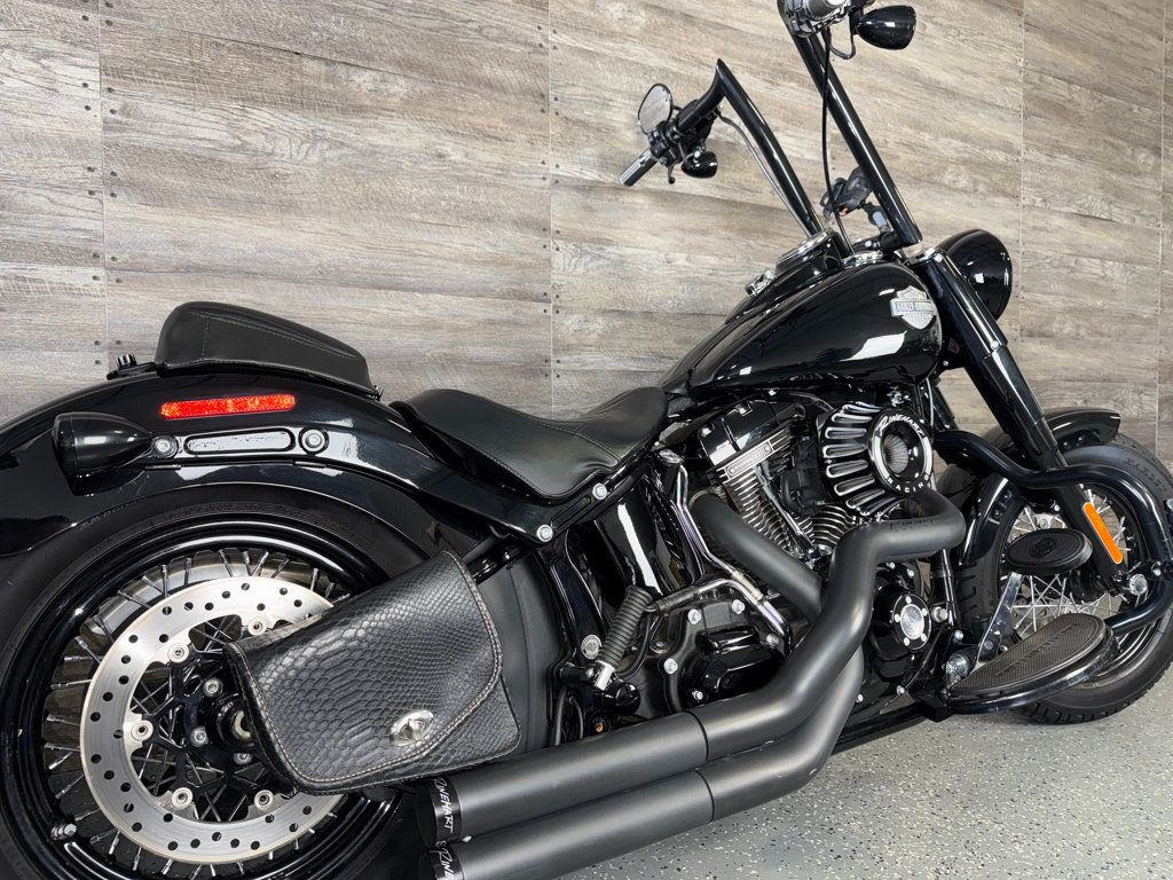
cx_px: 586
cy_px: 440
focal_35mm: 24
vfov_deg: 56.8
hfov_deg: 71.6
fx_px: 813
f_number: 1.78
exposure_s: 1/27
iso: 50
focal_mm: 6.76
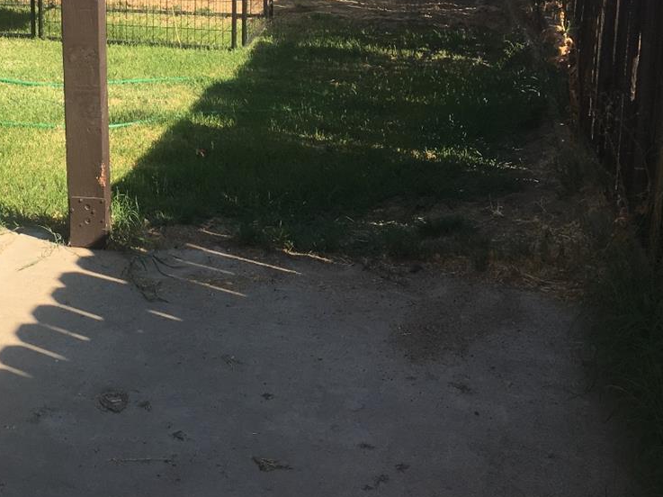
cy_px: 35
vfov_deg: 24.0
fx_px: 1129
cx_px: 35
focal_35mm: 59
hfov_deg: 30.9
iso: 25
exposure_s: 1/793
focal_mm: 4.15
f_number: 2.2
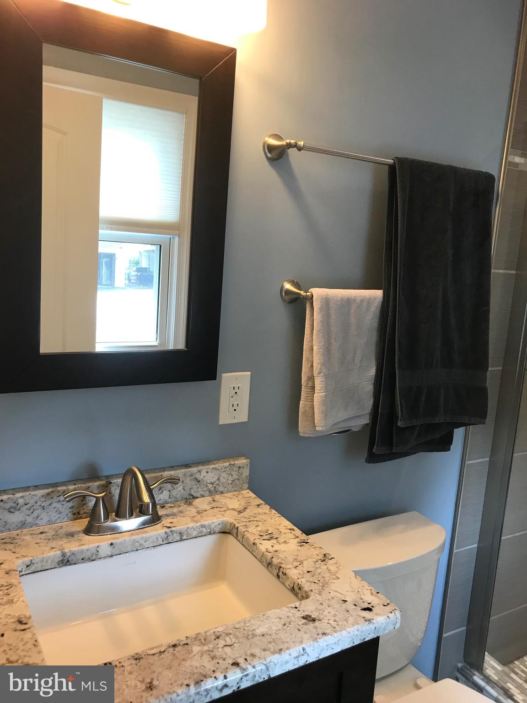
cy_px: 352
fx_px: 568
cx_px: 264
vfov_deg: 63.4
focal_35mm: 28
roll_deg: -4.3
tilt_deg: -8.8
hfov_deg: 49.7
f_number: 1.8
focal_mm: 3.99
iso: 20
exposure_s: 1/30
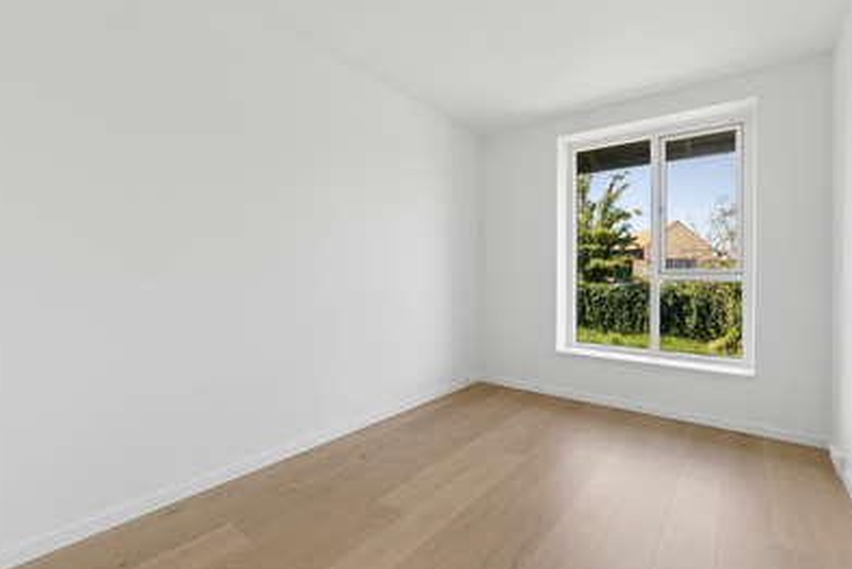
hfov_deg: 96.7
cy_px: 281
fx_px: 379
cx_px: 439
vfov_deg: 73.8
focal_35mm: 16
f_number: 8
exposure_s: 1/160
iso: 500
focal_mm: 10
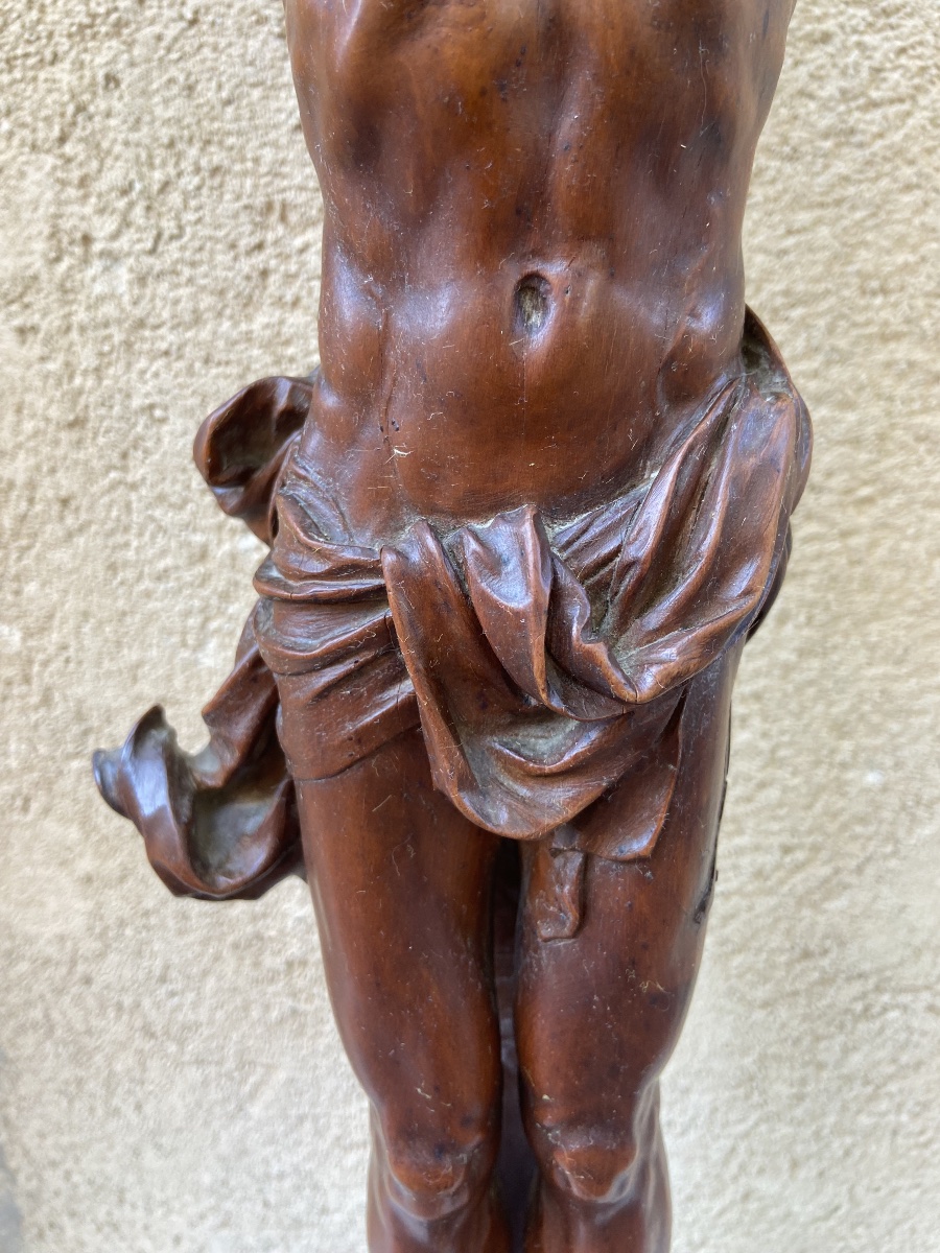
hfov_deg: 53.1
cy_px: 626
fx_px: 941
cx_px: 470
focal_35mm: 26
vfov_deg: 67.3
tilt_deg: -18.8
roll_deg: +0.3
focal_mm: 4.25
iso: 80
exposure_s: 1/121
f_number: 1.8
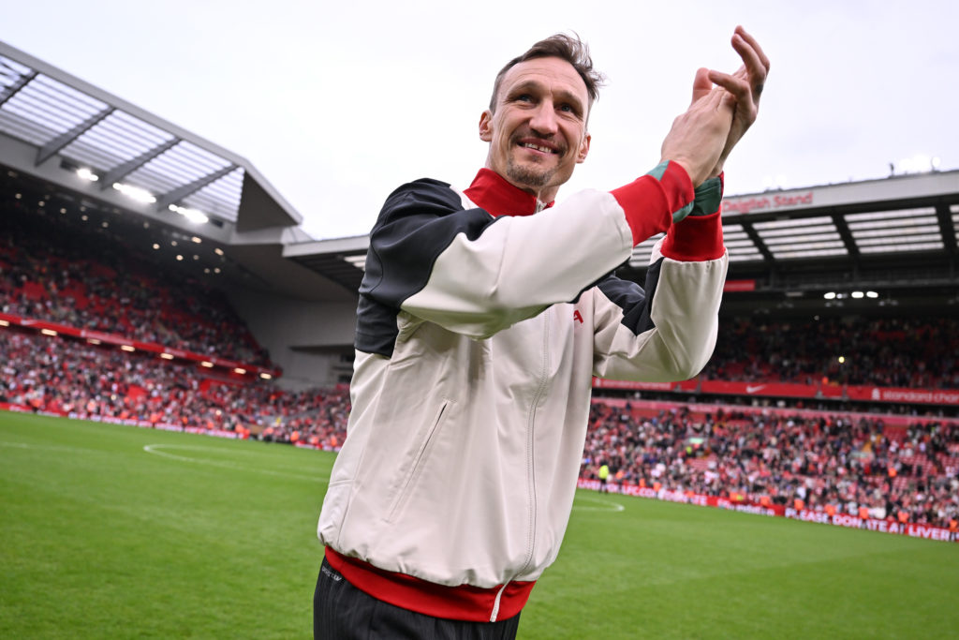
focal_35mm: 28
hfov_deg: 64.5
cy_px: 320
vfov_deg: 45.7
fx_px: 759
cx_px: 480
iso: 1600
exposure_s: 1/2000
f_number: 4
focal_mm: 28.5
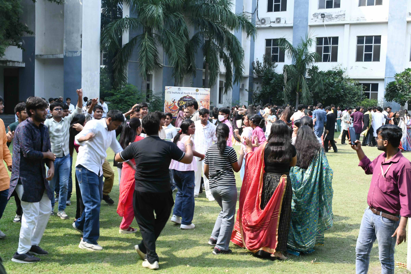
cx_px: 206
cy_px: 137
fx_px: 514
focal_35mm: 45
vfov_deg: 29.9
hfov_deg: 43.6
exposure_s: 1/100
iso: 125
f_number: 7.1
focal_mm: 30
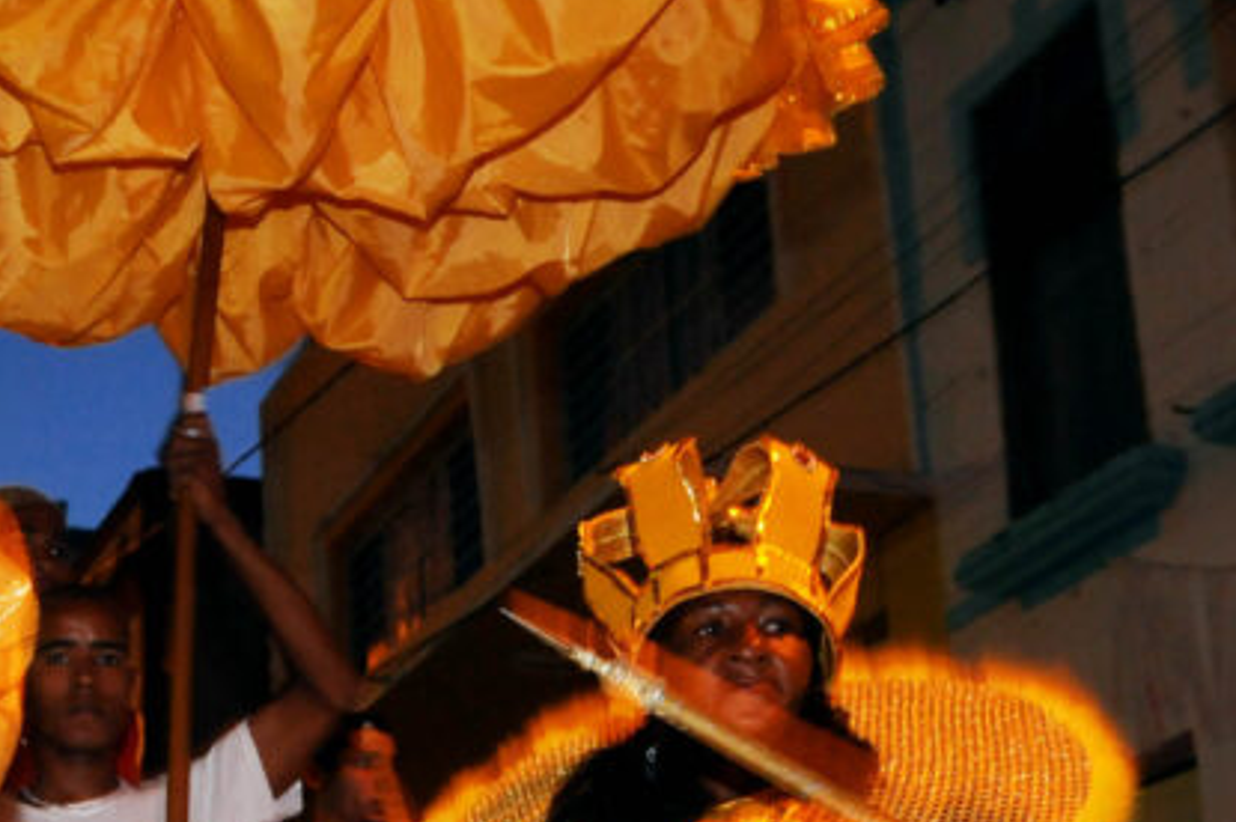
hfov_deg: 26.8
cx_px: 235
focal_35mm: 74
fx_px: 2539
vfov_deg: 18.1
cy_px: 759
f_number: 4
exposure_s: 1/15
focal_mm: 20
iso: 800
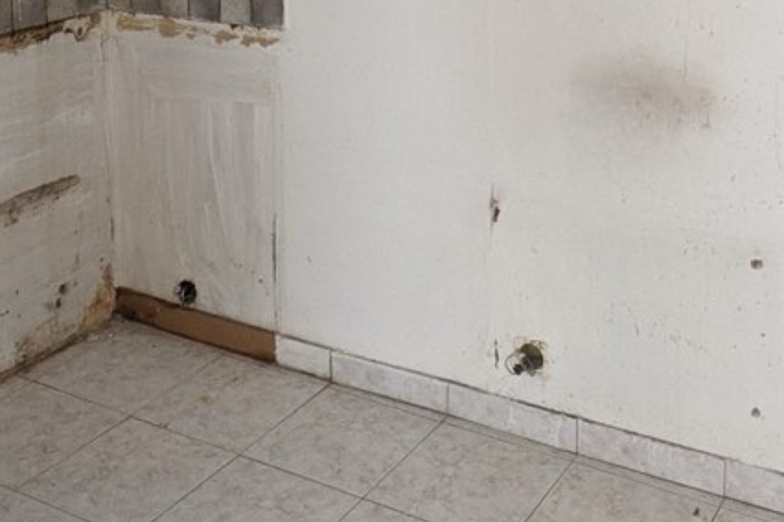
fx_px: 1089
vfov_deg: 24.0
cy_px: -142
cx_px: 471
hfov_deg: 39.4
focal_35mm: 50
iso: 282
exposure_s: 1/36.1
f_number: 2.2
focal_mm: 2.22
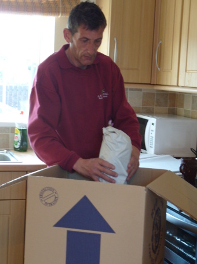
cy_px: 134
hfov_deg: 18.6
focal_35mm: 79
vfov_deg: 24.7
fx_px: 600
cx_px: 96
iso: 200
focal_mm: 15.5
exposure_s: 1/8
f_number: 3.3
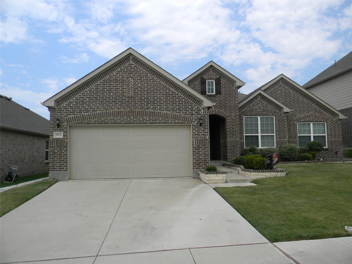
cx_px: 176
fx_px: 285
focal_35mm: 28
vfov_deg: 49.7
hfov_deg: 63.4
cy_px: 132
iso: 80
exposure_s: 1/846
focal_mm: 5
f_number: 3.5
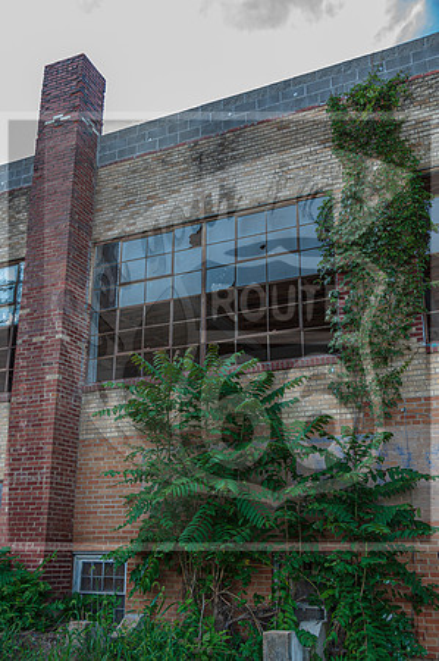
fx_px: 660
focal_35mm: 36
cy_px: 330
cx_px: 220
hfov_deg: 36.8
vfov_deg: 53.2
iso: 100
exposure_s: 1/100
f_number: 5
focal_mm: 24
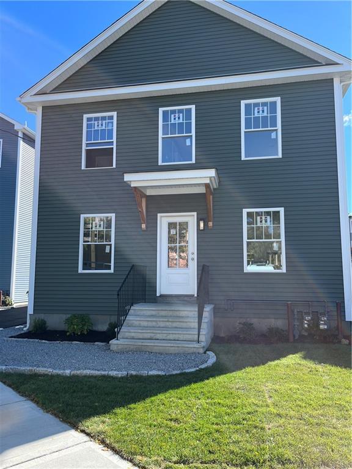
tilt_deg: +6.1
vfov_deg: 67.3
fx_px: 353
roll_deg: +0.6
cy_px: 234
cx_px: 176
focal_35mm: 26
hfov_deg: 53.1
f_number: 1.6
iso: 50
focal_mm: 5.1
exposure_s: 1/1163
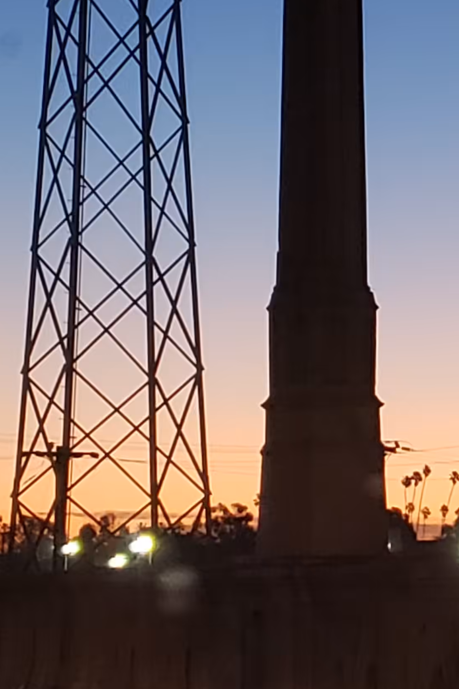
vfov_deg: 30.5
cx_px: 569
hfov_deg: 19.3
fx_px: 1262
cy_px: 405
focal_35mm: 66
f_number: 1.5
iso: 250
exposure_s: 1/28
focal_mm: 4.3
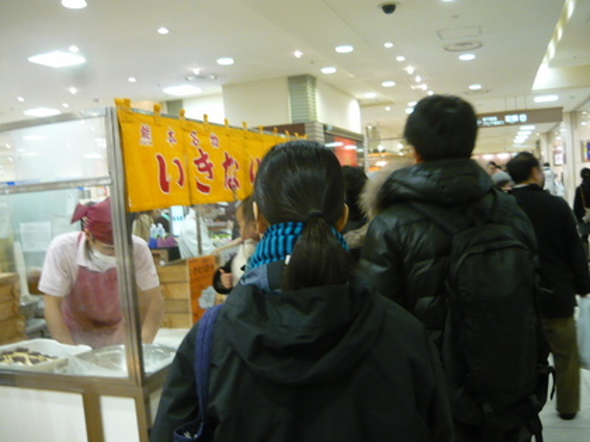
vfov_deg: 42.9
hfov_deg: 55.4
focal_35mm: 33
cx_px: 295
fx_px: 562
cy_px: 221
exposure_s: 1/30
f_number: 2.8
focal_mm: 5.5
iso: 250
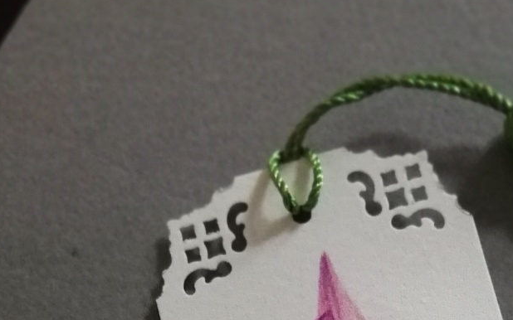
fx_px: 1104
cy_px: 657
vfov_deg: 13.8
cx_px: 403
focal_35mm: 79
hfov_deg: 25.7
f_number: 4
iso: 640
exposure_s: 1/16.7
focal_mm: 3.95
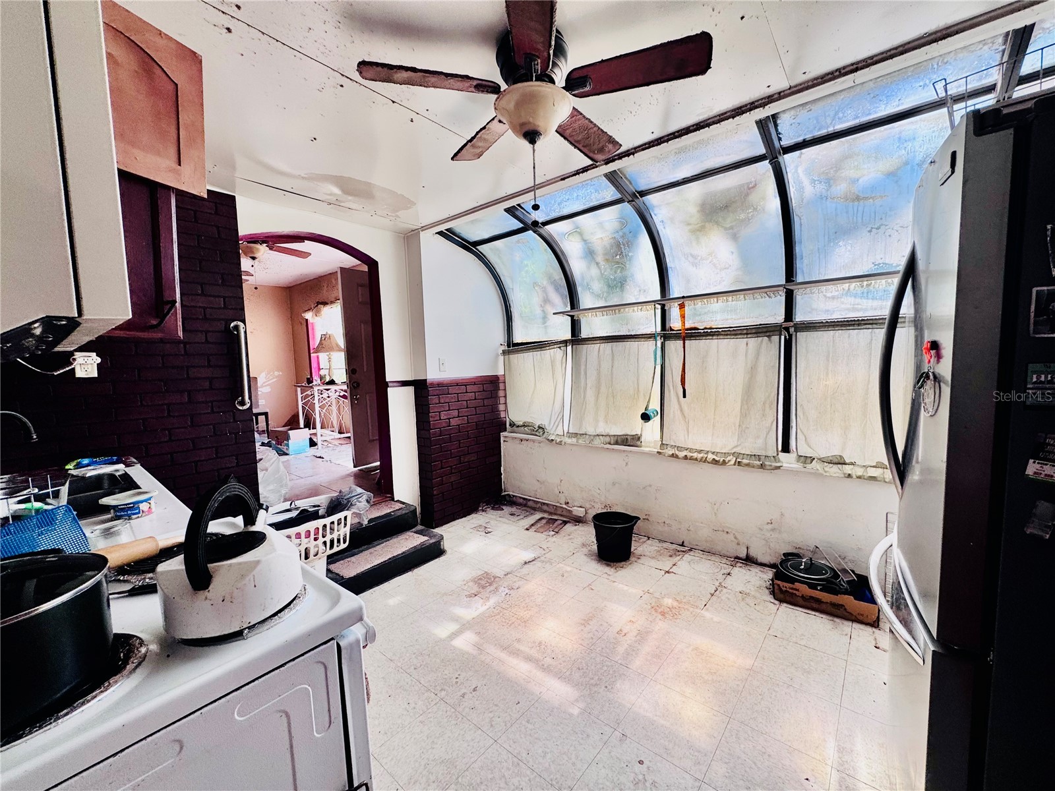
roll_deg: +2.8
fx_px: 427
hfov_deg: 102.1
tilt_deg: -3.9
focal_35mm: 14
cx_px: 528
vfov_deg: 85.7
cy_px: 396
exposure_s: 1/167
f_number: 2.2
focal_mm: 2.22
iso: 40
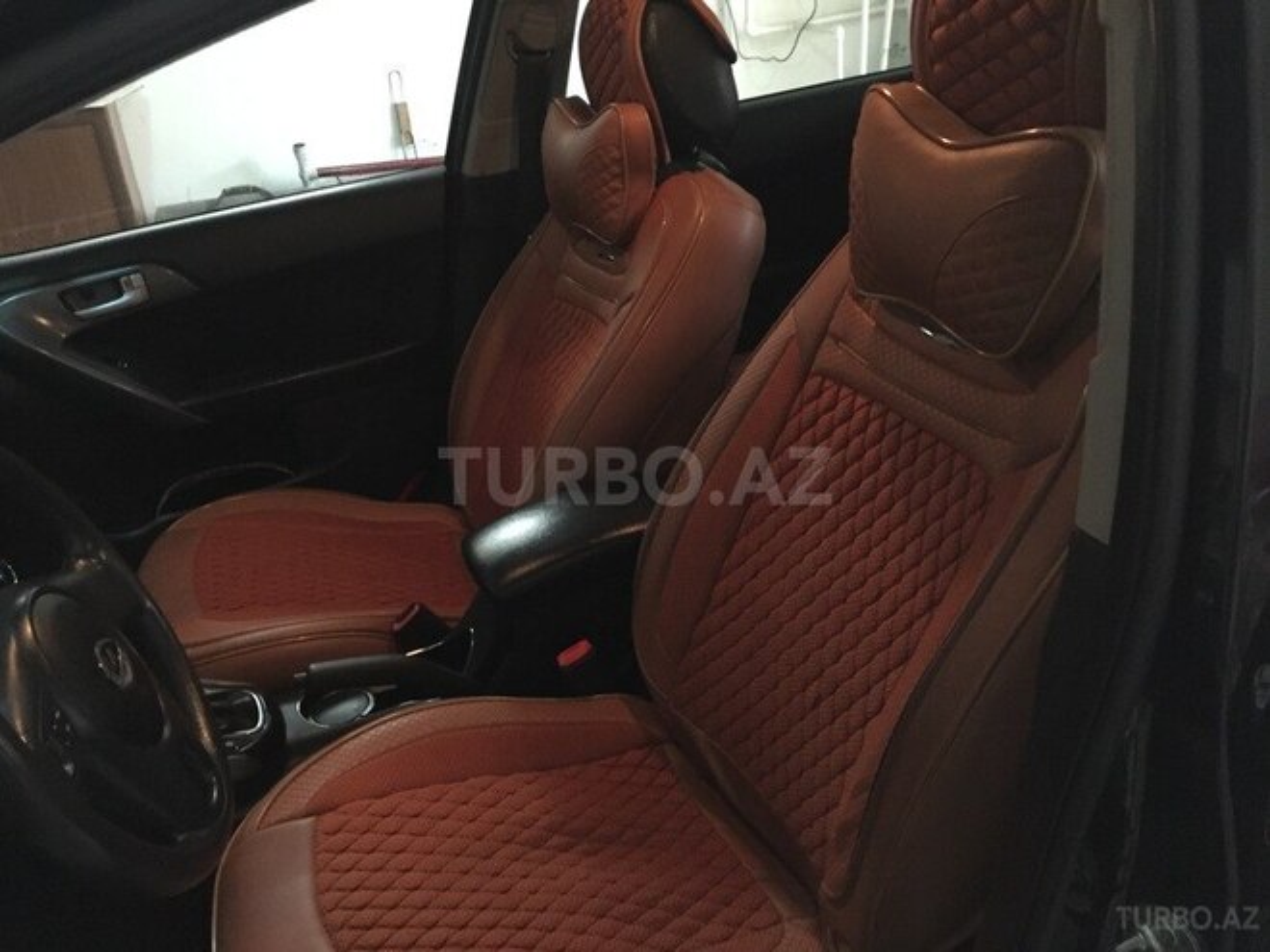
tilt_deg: -27.6
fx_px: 1064
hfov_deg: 61.7
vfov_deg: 48.2
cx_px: 635
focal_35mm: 29
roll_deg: +4.2
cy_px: 476
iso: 640
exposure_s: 1/17
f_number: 2.2
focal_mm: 4.15
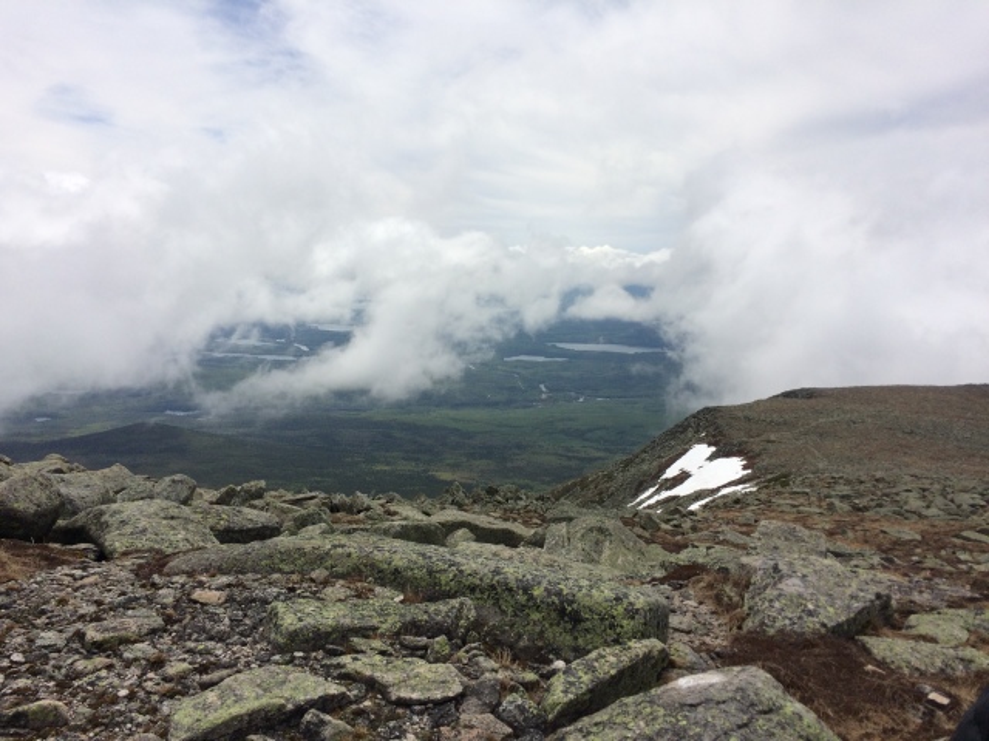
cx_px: 494
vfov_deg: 48.2
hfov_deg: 61.7
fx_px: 829
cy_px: 370
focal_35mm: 29
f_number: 2.2
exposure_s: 1/5128
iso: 32
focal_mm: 4.15
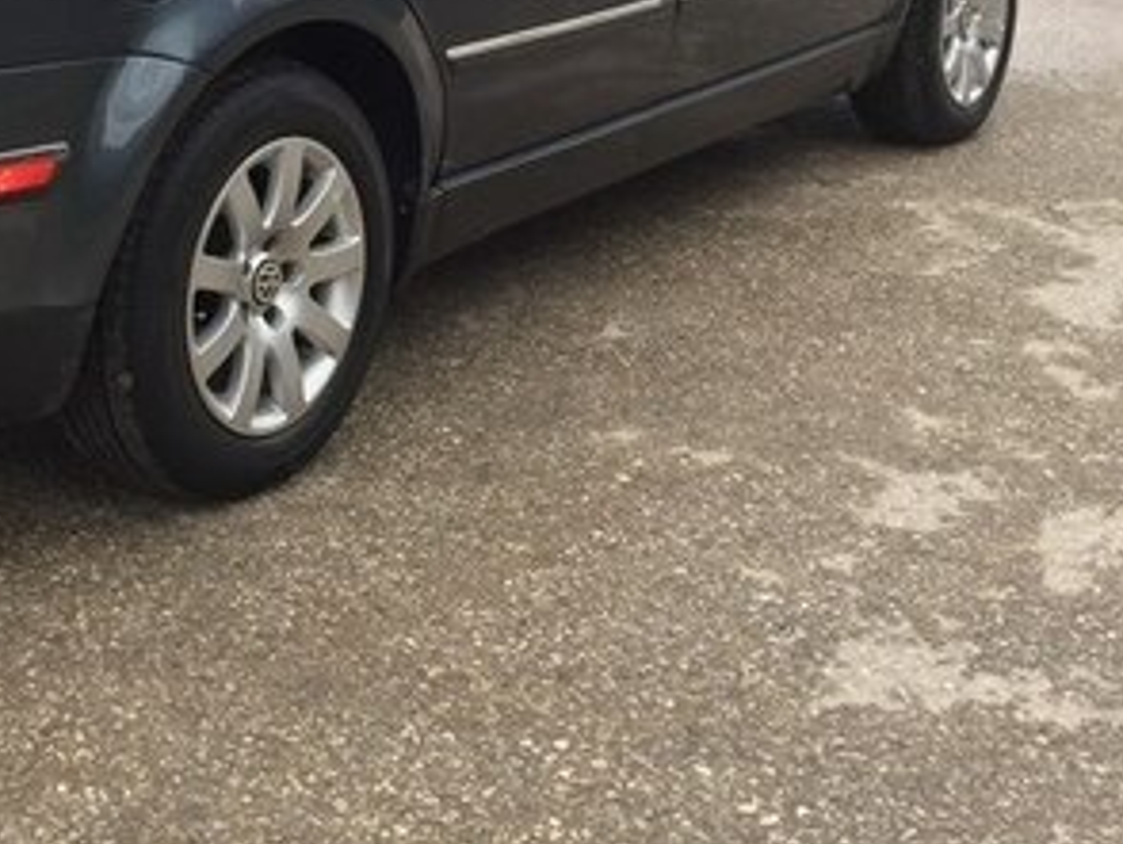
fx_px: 2110
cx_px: 222
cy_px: -63
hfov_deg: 29.1
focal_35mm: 65
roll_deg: -1.5
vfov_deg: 21.6
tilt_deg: -8.8
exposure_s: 1/465
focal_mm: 4.15
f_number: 2.2
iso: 32
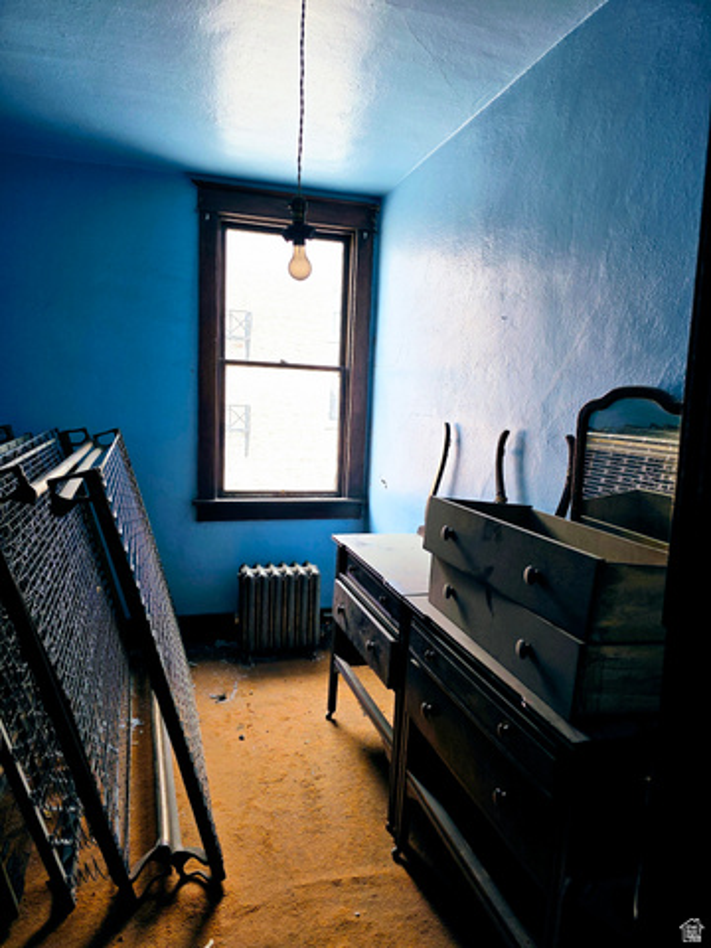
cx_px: 356
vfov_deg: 73.9
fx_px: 630
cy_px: 474
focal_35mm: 23
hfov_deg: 58.9
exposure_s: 1/180
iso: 50
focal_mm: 6.3
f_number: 1.7
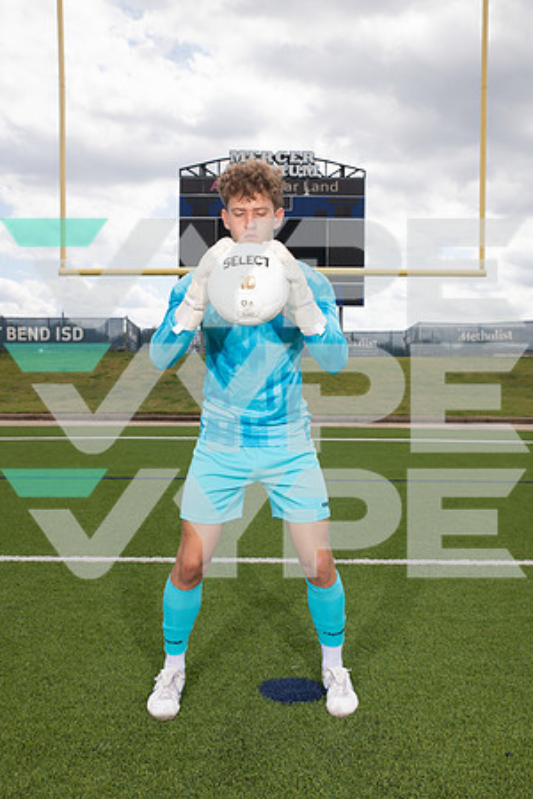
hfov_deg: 37.9
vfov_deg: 54.4
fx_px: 777
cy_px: 400
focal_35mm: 35
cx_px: 266
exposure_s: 1/400
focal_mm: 35
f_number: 7.1
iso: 125
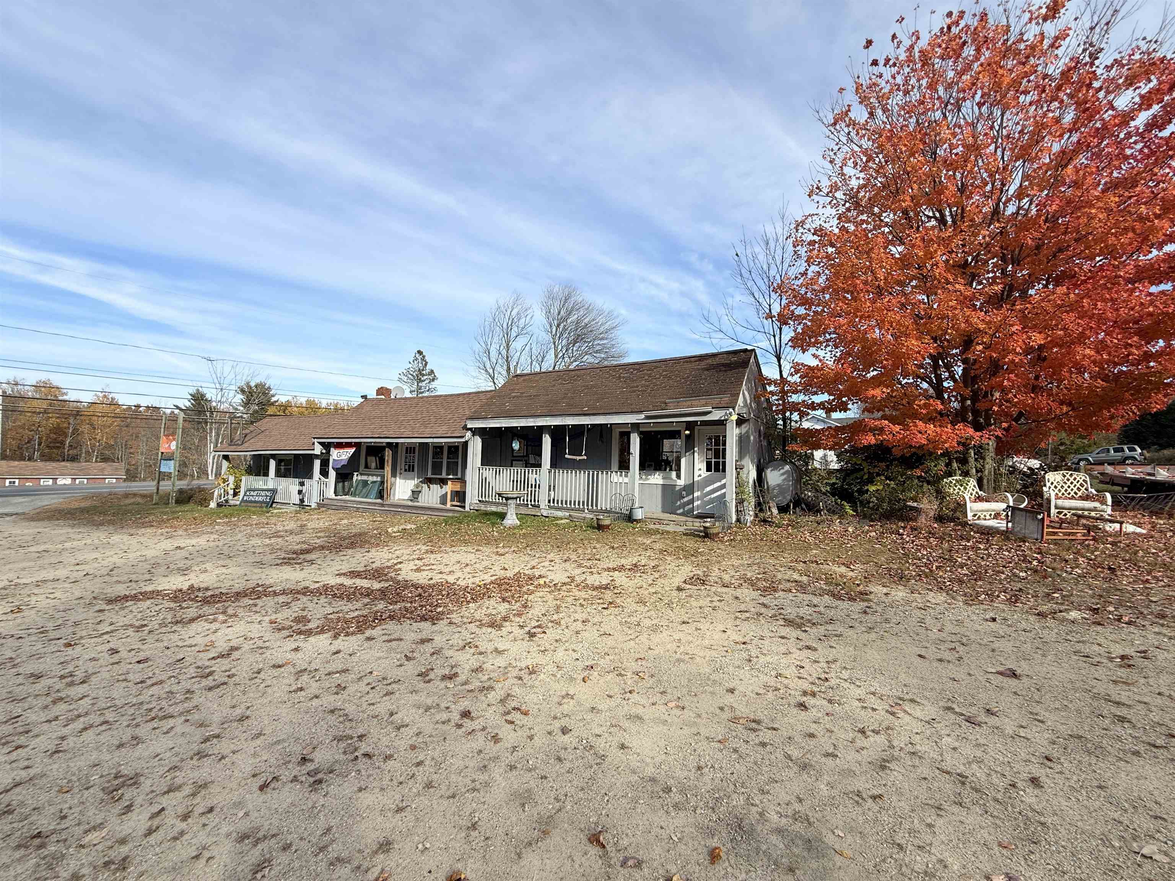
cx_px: 588
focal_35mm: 14
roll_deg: -1.6
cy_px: 440
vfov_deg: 85.7
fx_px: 475
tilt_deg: +5.1
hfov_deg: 102.1
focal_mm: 2.22
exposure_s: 1/1259
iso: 50
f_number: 2.2
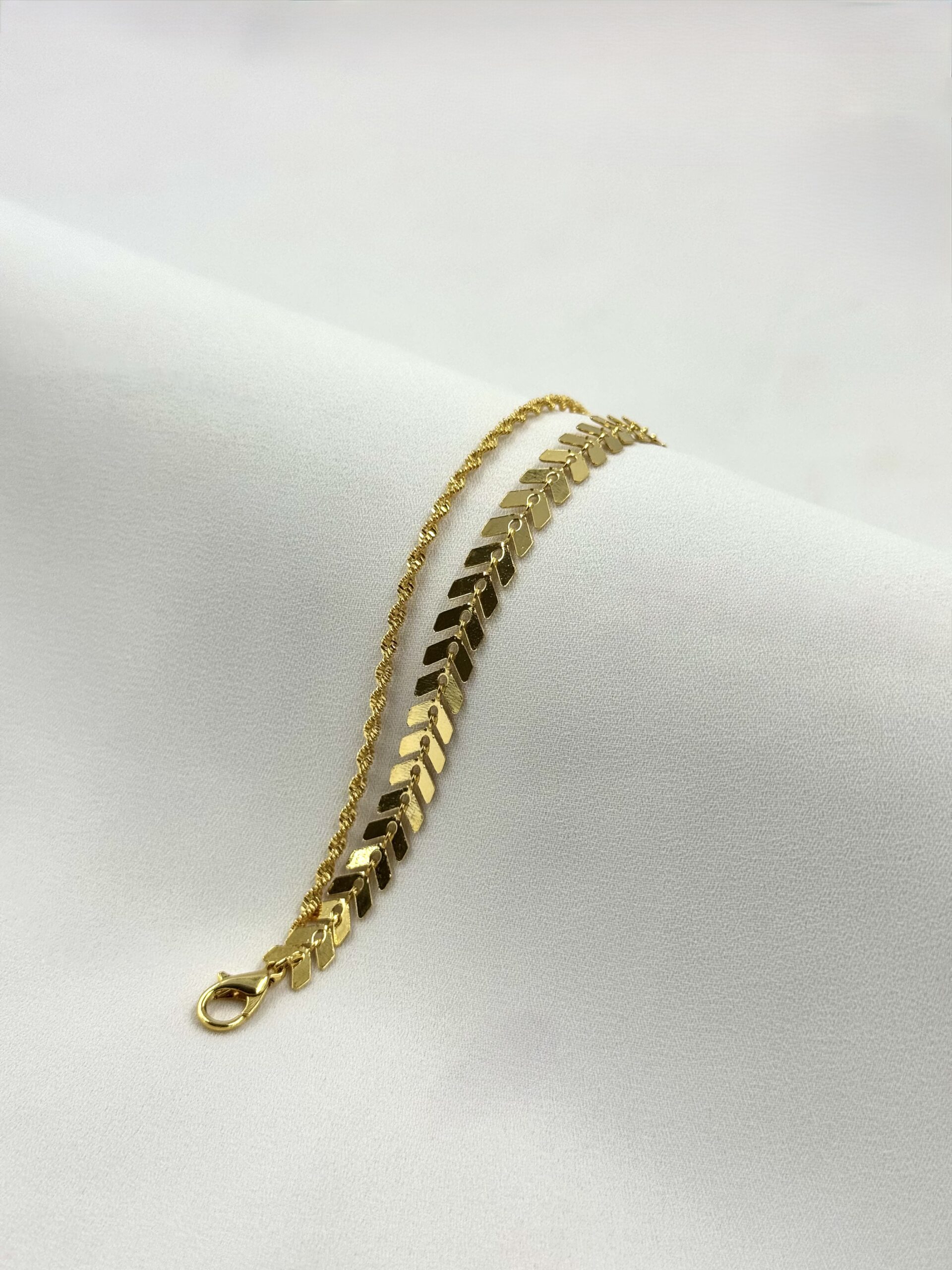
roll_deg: -1.4
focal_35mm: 48
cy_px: 635
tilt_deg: -34.5
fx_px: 1760
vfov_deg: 39.7
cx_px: 476
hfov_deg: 30.3
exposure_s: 1/1152
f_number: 1.78
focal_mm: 6.76
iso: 64
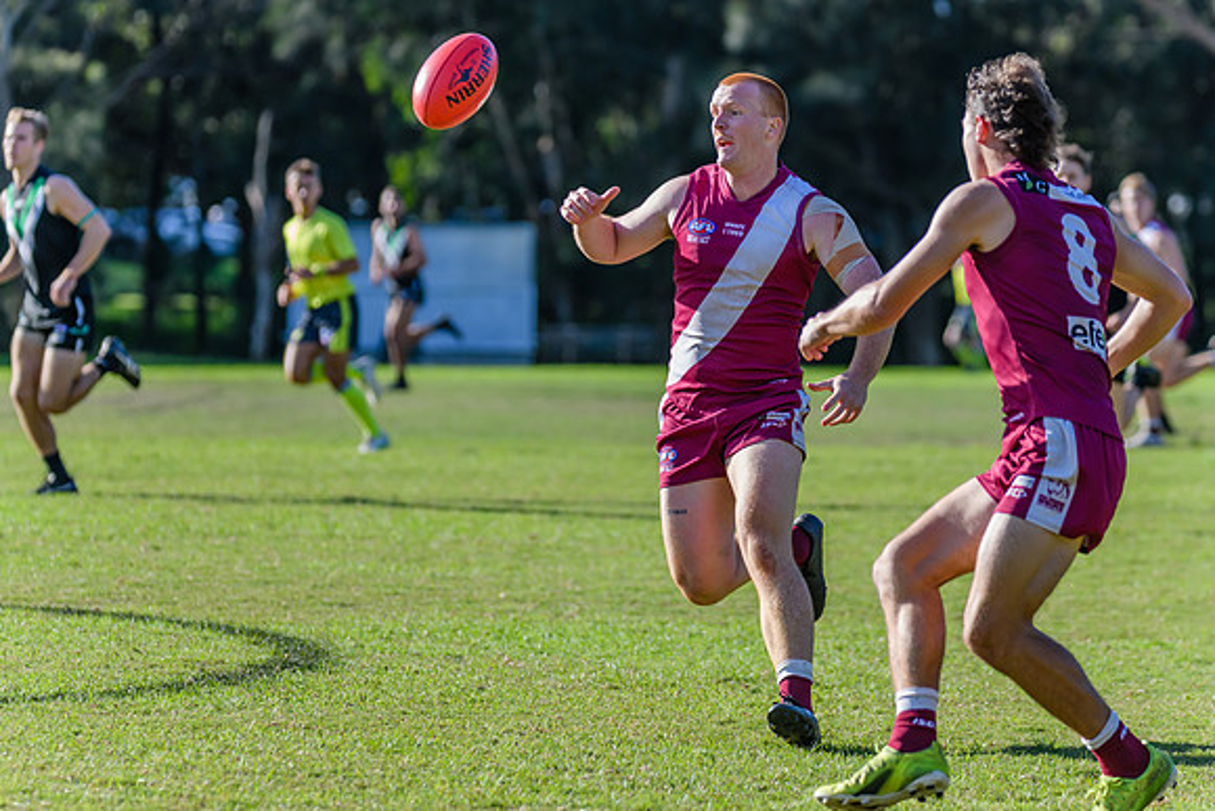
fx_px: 7710
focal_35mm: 228
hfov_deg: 9.0
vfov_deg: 6.0
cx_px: 620
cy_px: 405
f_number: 5
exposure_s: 1/2500
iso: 800
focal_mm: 220
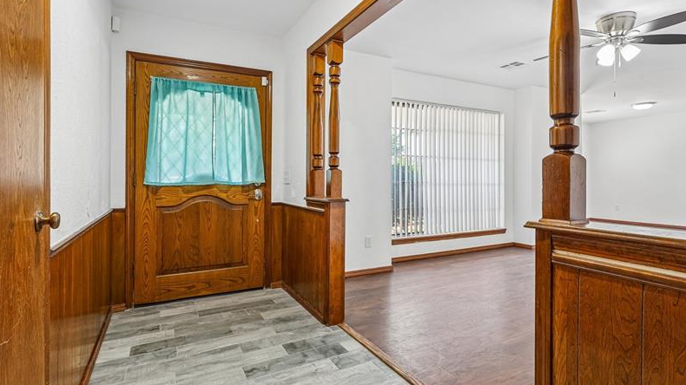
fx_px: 346
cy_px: 175
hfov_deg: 89.6
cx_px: 351
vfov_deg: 58.2
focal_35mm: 19
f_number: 8
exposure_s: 1/10
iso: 400
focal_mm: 14
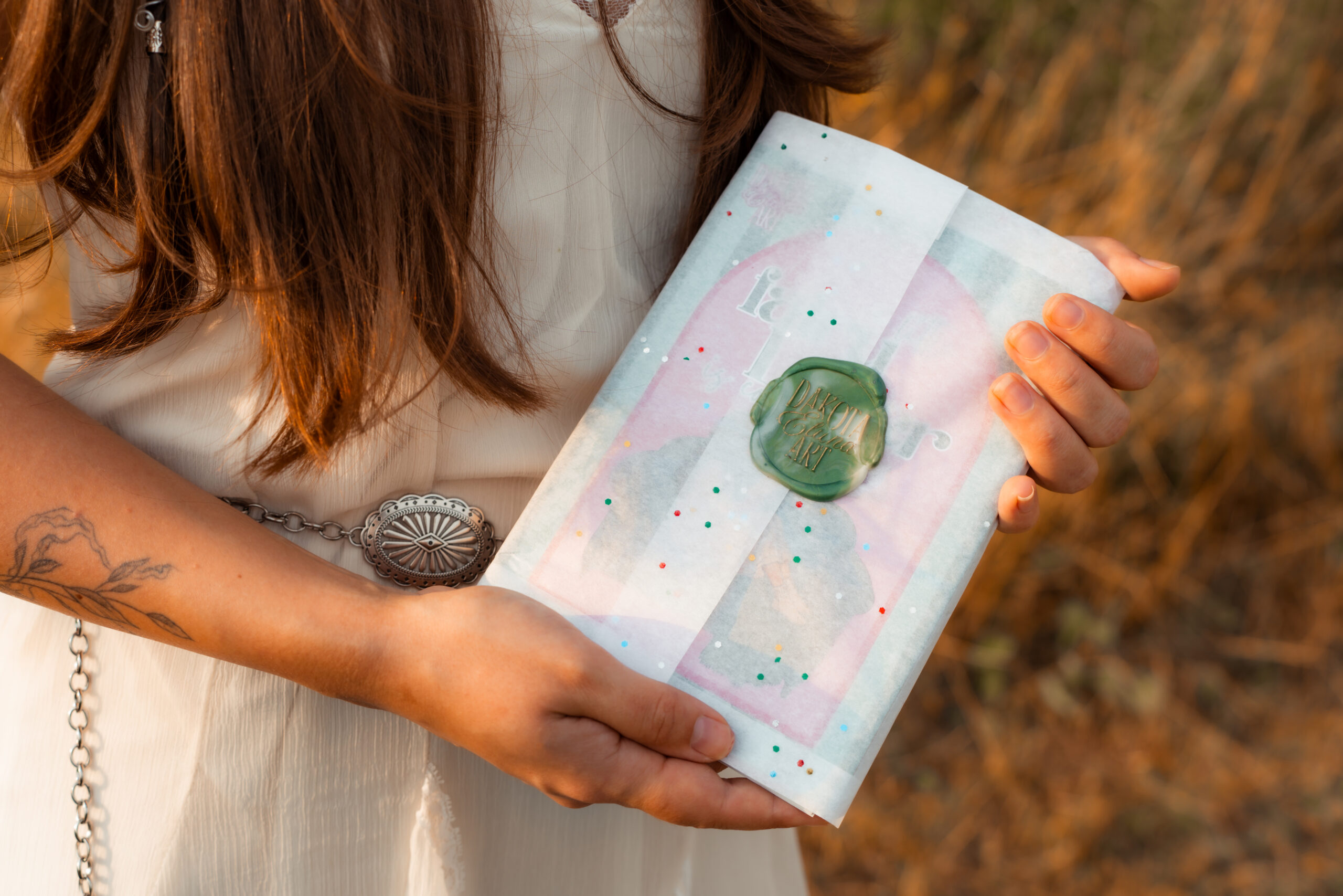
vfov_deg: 28.7
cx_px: 672
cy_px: 448
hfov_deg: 41.9
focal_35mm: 47
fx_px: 1753
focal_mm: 47
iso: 100
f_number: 4.5
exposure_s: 1/400
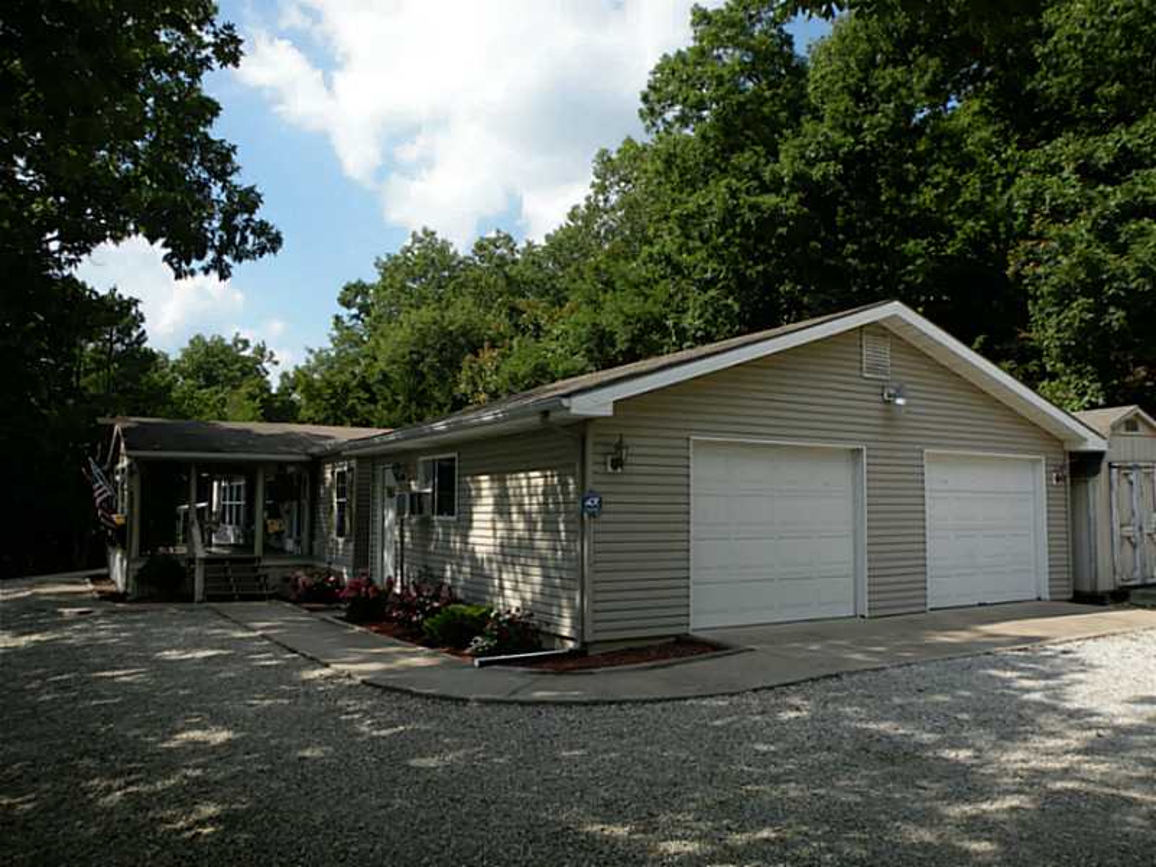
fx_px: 902
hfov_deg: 65.3
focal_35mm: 27
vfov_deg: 51.4
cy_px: 434
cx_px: 578
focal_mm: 4.7
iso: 64
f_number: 3.2
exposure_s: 1/873
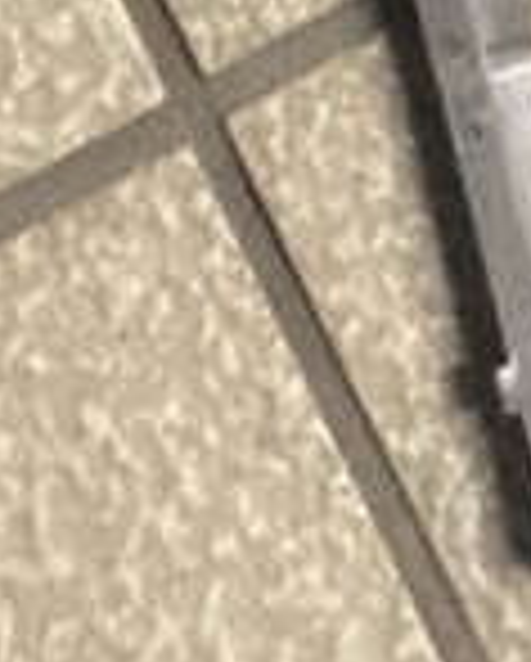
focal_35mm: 223
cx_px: -81
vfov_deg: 7.3
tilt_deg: -67.1
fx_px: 4372
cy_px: -1599
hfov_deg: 6.9
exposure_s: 1/30
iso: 400
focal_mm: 3.99
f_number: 1.8
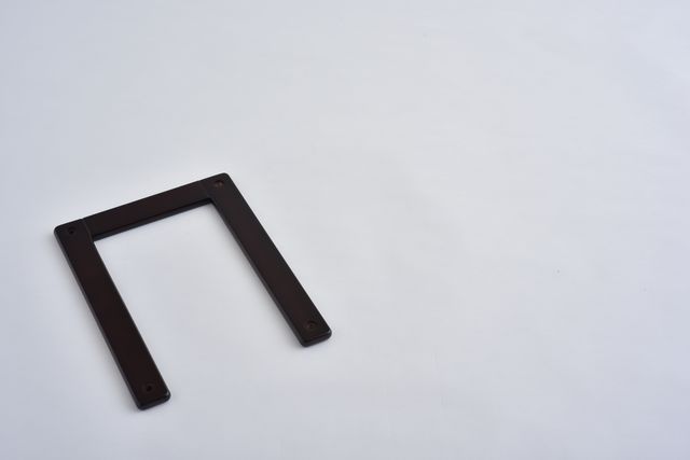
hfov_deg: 33.4
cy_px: 230
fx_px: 1150
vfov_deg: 22.6
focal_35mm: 60
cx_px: 345
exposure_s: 1/125
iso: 200
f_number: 16
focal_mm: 60
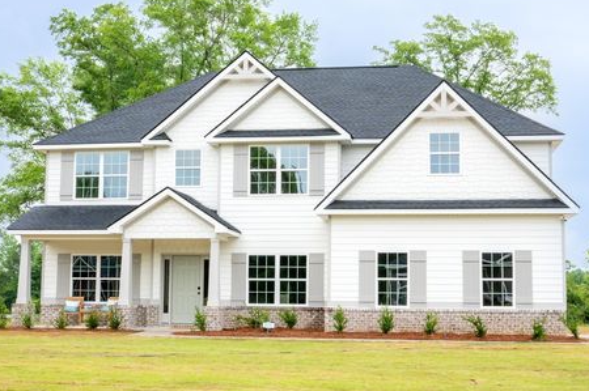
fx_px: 665
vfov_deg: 32.8
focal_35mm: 41
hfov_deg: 47.8
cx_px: 293
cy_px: 200
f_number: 16
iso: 800
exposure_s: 1/320
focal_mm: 24.4
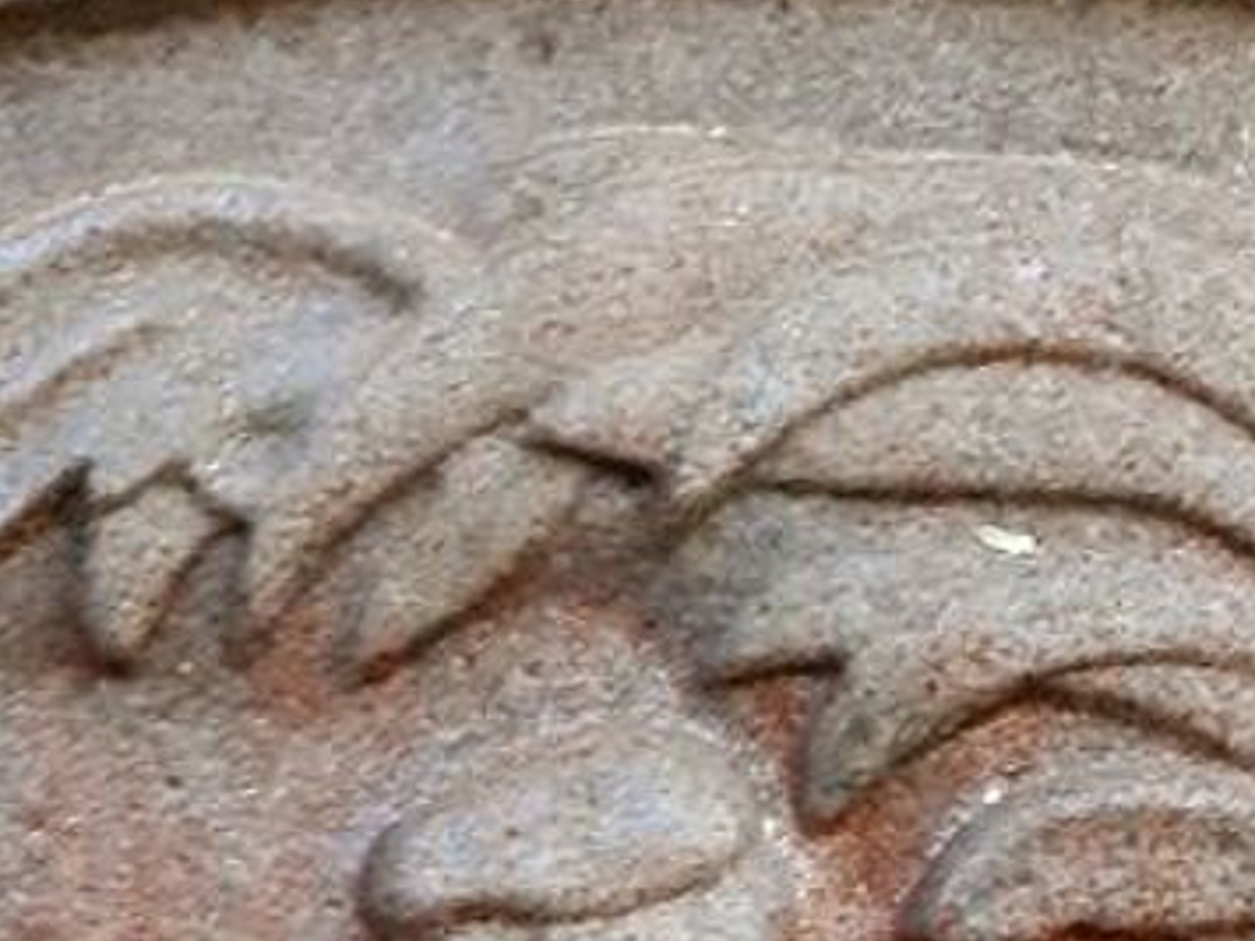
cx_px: -275
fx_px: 3662
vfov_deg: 12.4
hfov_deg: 18.4
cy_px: 2053
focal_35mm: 101
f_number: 1.9
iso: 100
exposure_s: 1/50
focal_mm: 3.6
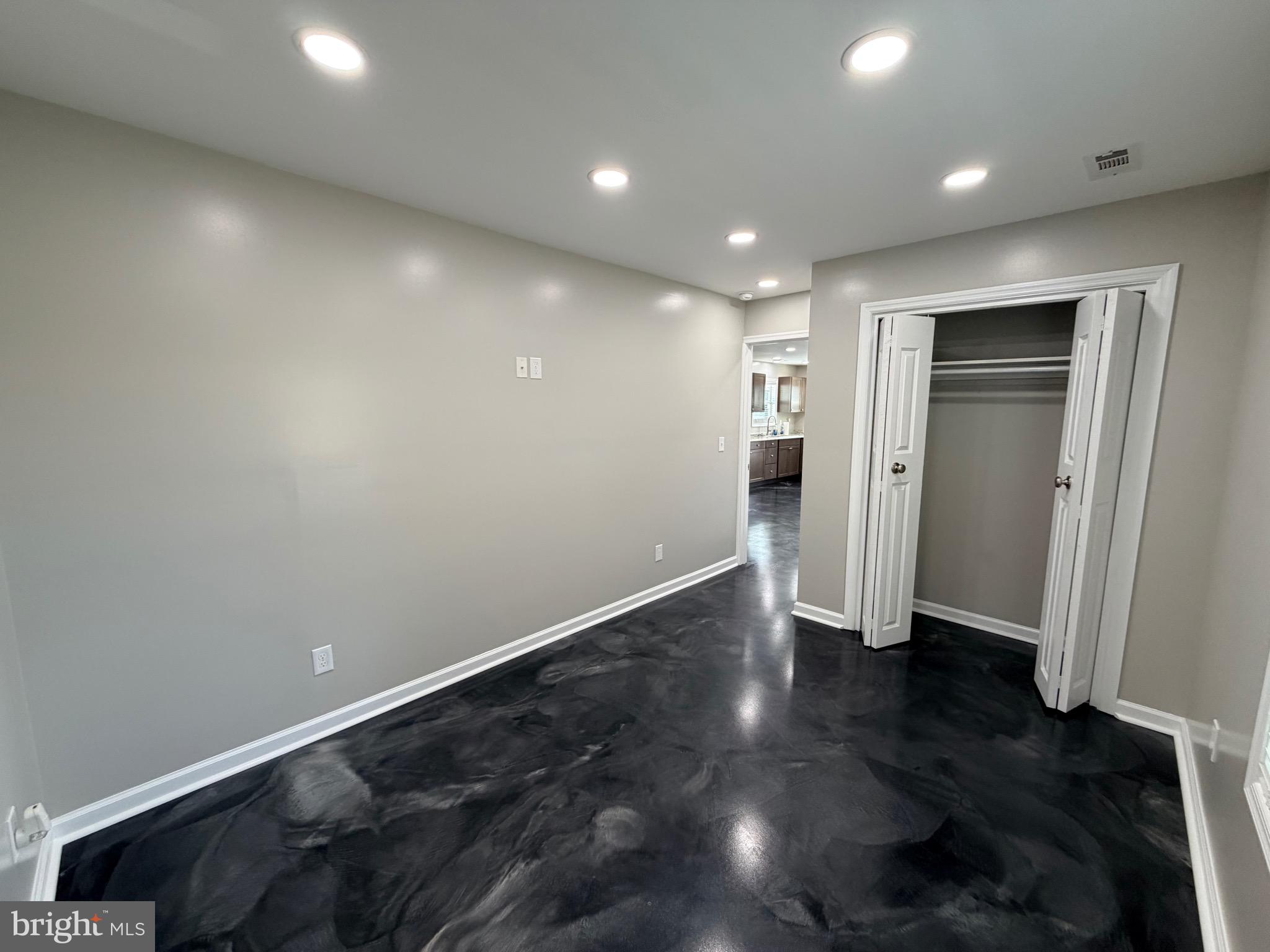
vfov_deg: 85.7
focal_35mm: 14
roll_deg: +1.1
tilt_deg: -7.4
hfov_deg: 102.1
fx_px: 514
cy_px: 476
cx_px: 635
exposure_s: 1/120
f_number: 2.2
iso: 200
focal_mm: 2.22
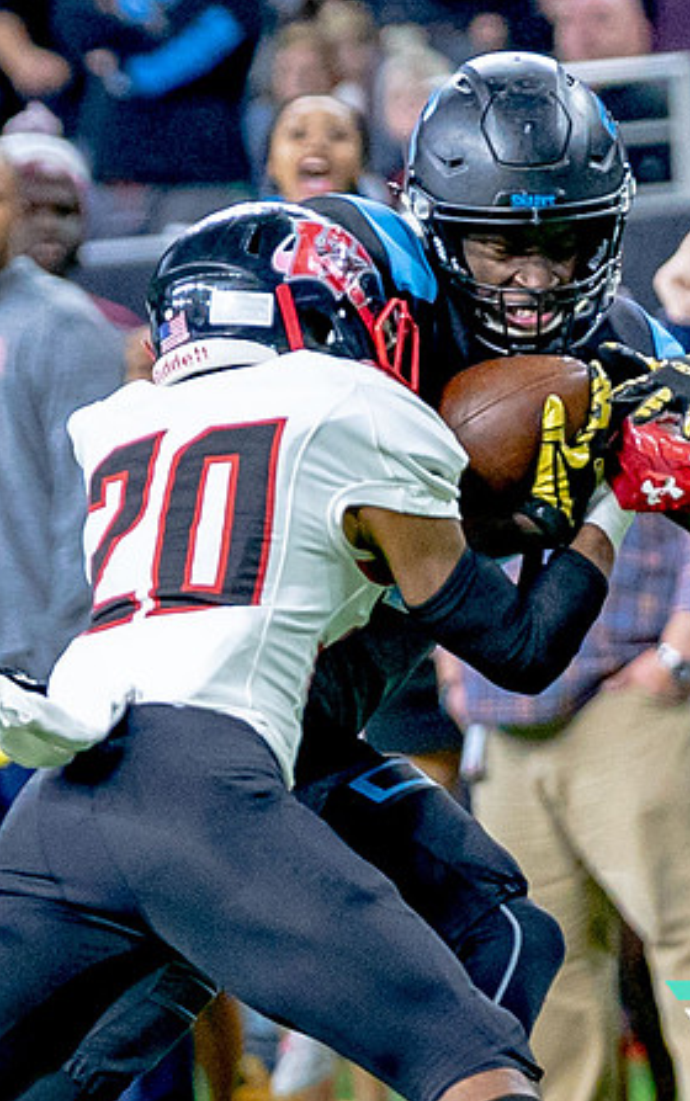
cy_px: 764
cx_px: -313
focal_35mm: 813
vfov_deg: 2.6
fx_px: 24422
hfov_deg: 1.6
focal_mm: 184
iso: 2000
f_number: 2.8
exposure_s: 1/1500
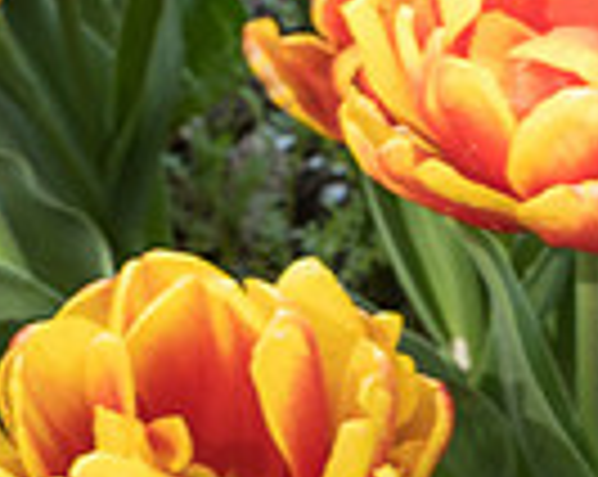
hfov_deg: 16.5
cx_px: 526
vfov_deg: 12.4
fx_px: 2032
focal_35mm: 115
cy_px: 830
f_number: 14
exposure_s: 1/30
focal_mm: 28
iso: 400
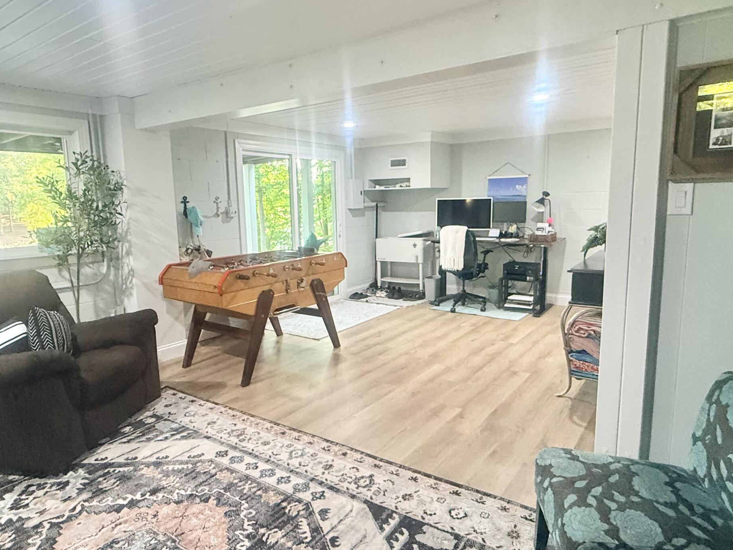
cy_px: 278
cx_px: 343
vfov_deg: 58.9
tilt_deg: -9.5
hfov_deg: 73.8
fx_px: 487
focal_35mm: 23
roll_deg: +1.5
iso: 500
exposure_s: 1/60
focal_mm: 2.22
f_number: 2.2
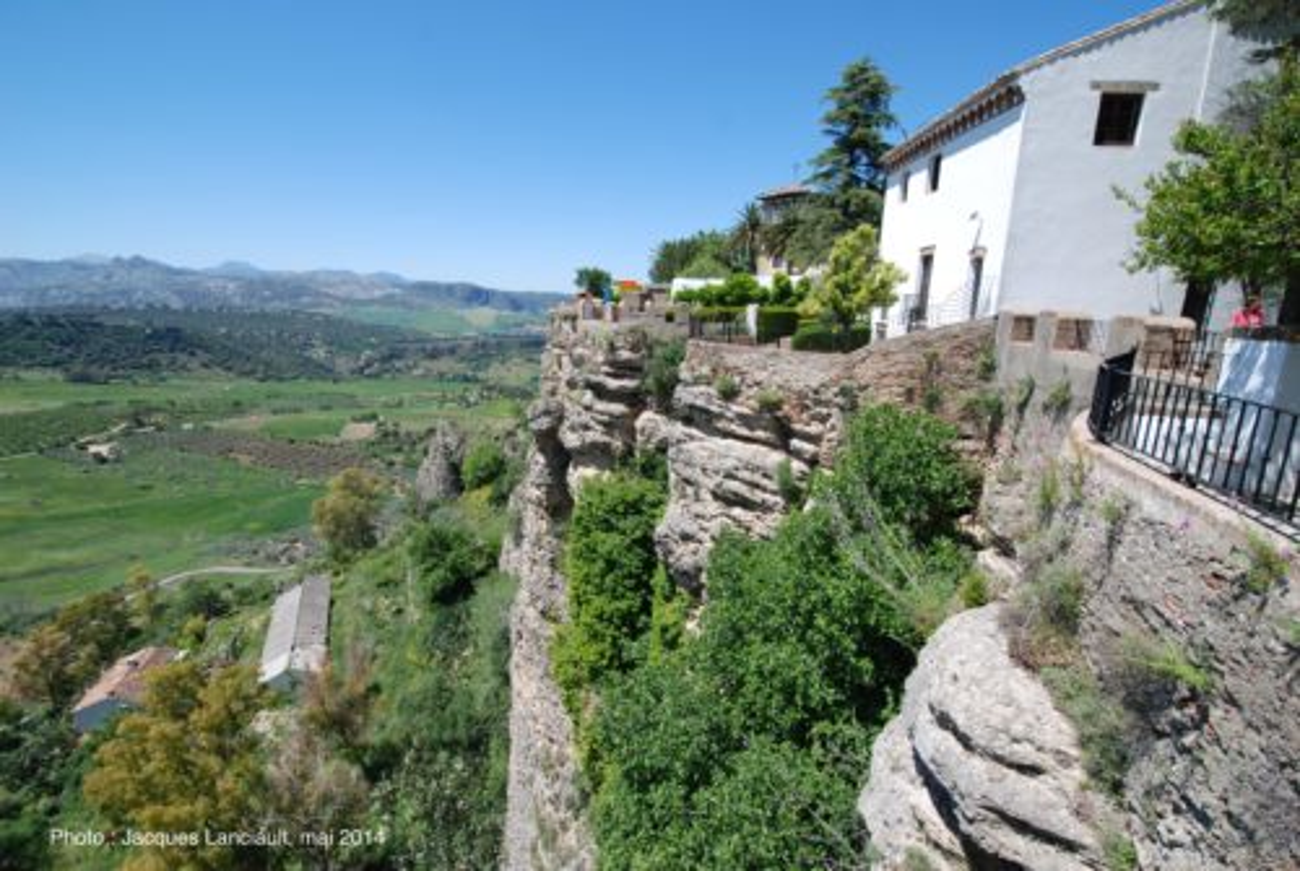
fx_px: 542
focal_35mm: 15
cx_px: 650
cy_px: 436
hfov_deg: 100.3
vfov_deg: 77.5
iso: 100
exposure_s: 1/200
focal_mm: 10
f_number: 7.1
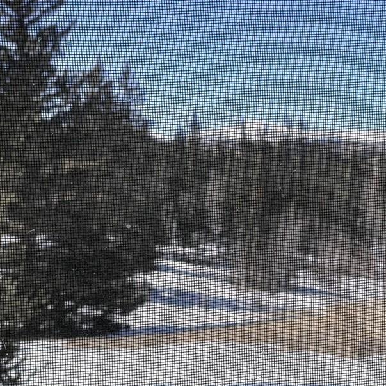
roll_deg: +0.7
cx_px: 318
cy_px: 218
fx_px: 984
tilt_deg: -3.1
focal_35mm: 78
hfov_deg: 21.9
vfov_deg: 22.2
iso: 25
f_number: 2
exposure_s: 1/1295
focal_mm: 6
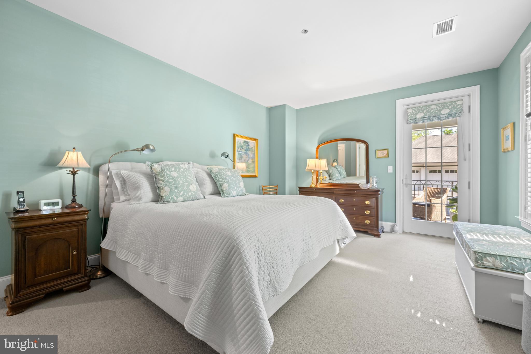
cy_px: 177
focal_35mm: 14
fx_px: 206
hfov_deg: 104.3
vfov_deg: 81.2
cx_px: 266
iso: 320
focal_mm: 14
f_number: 7.1
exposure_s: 1/3
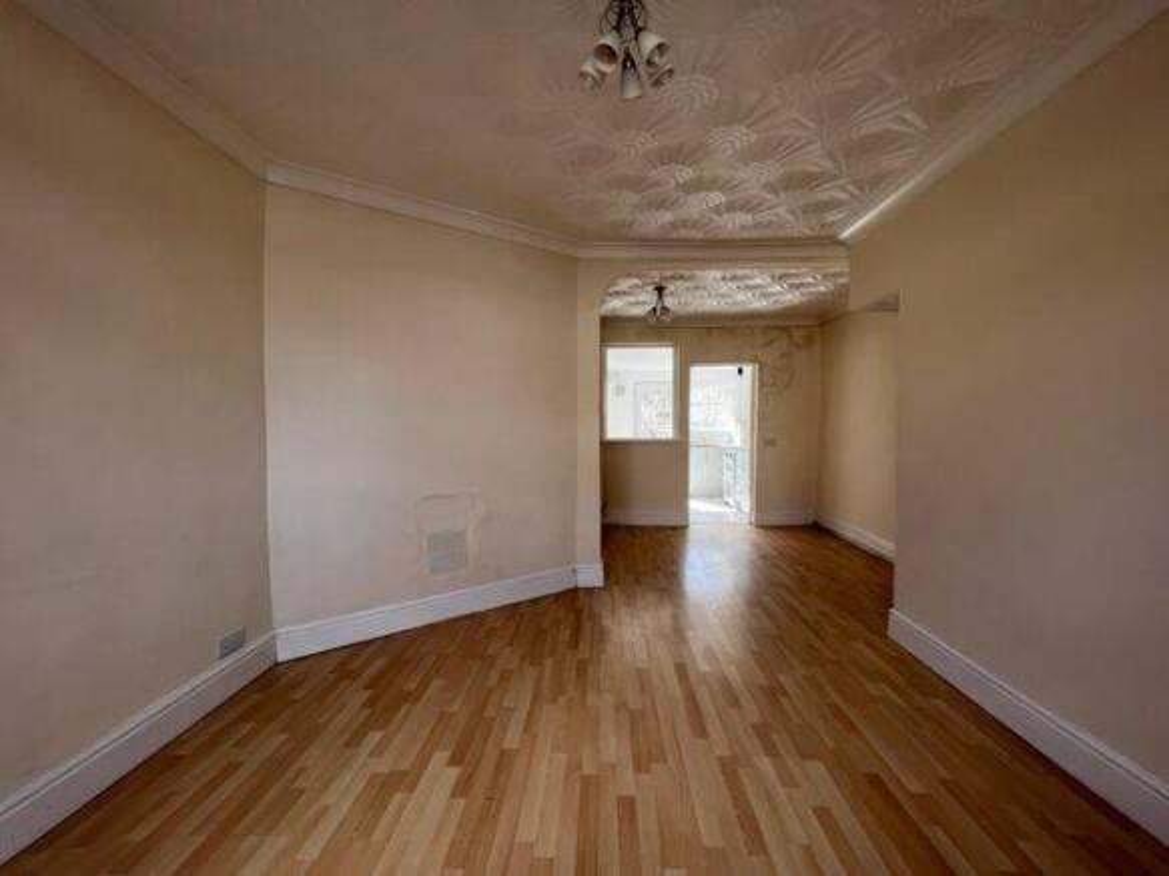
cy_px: 438
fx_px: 439
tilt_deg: -2.2
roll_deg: +0.3
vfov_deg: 89.9
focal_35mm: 13
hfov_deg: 106.2
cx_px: 584
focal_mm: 1.57
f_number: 1.8
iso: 32
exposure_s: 1/121
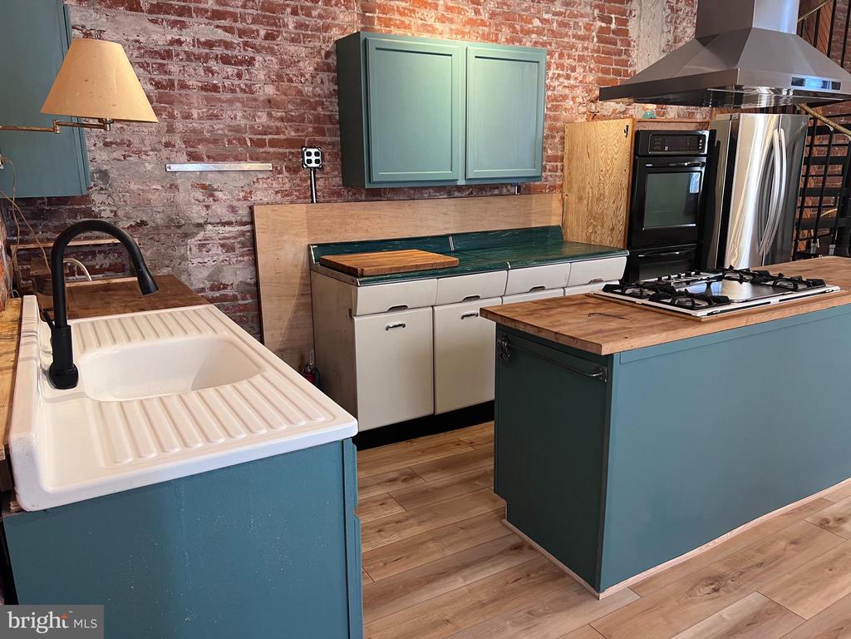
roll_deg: +0.8
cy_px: 320
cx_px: 426
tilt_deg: -14.1
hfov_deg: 67.3
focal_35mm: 26
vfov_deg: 53.1
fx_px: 639
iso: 125
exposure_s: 1/60
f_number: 1.5
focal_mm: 5.7
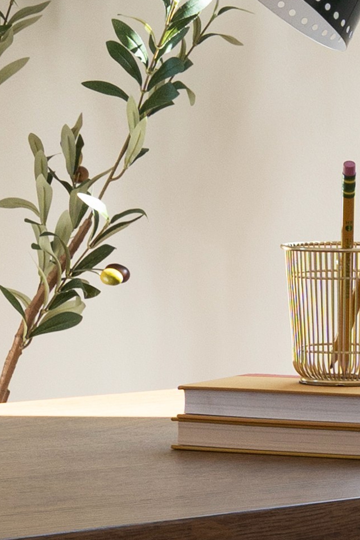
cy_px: 127
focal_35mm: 336
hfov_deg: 4.0
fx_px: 5036
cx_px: -420
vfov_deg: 6.1
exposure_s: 1/60
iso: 320
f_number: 9
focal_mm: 46
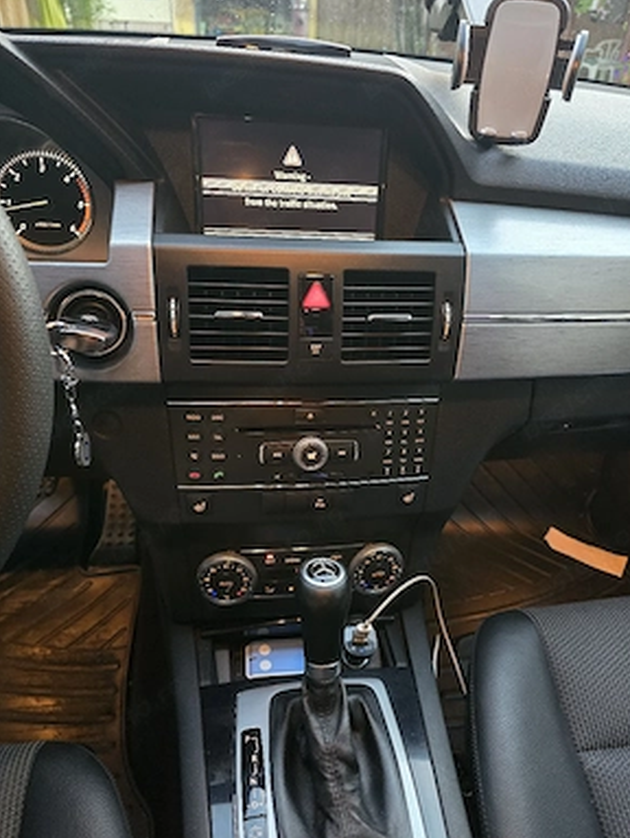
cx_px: 326
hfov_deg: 56.9
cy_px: 416
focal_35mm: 24
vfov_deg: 71.5
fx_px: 581
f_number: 1.7
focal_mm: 6.3
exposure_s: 1/33.4
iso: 1600
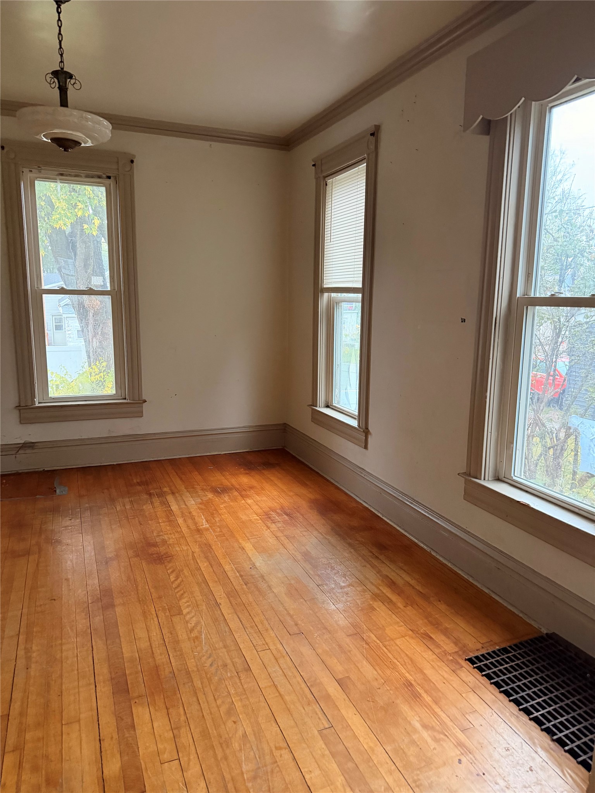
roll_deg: -2.4
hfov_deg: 56.8
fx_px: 550
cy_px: 396
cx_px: 298
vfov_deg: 71.6
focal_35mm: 24
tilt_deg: -11.5
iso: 1000
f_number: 1.78
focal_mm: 6.76
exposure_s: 1/40
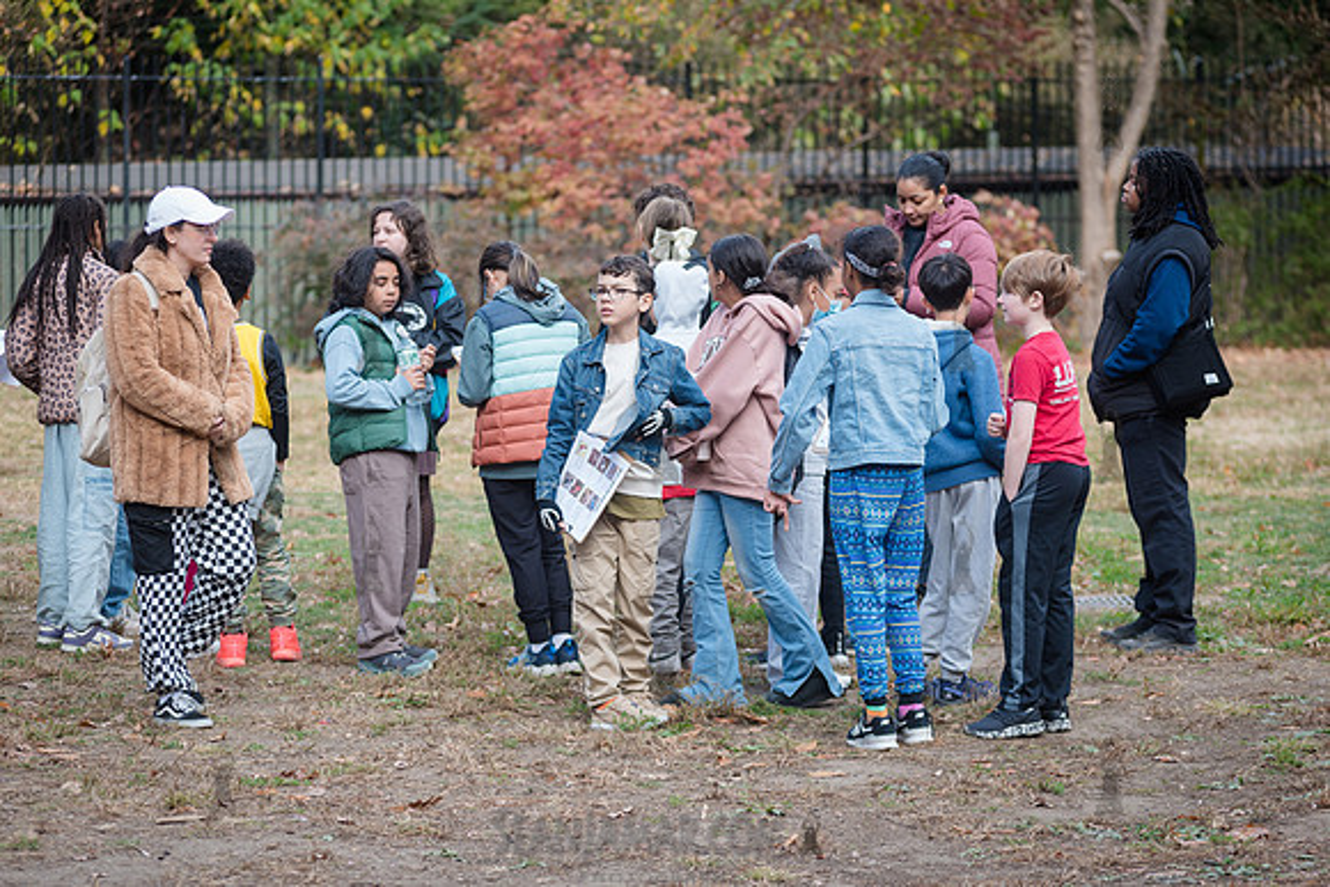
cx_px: 665
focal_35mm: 135
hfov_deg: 15.2
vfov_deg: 10.2
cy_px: 444
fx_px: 4988
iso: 160
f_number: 4
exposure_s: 1/250
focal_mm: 135
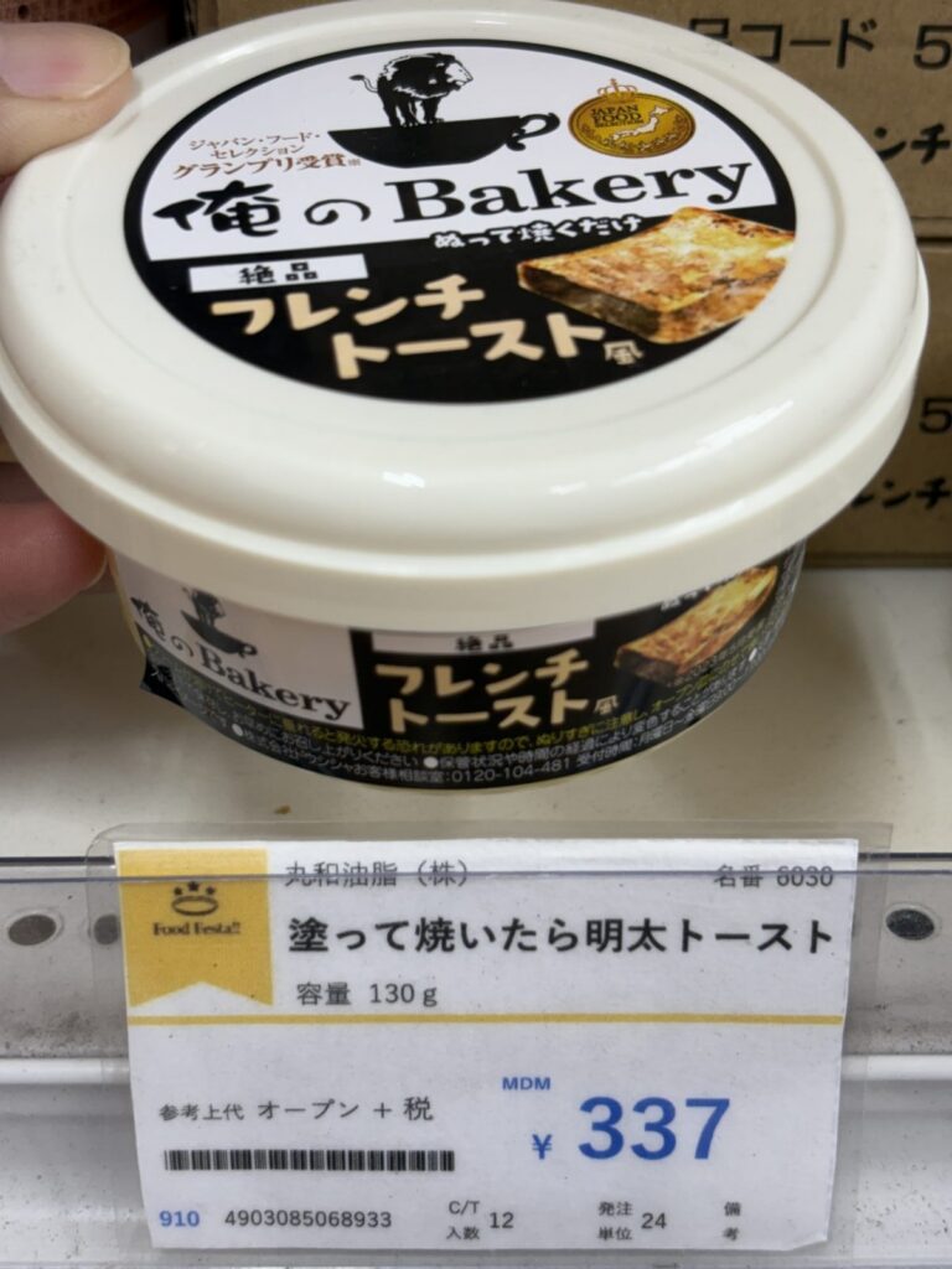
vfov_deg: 36.8
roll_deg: +1.4
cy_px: 634
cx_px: 476
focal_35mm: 52
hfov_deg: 28.0
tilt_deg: -36.2
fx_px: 1907
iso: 32
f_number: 1.6
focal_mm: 5.96
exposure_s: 1/50
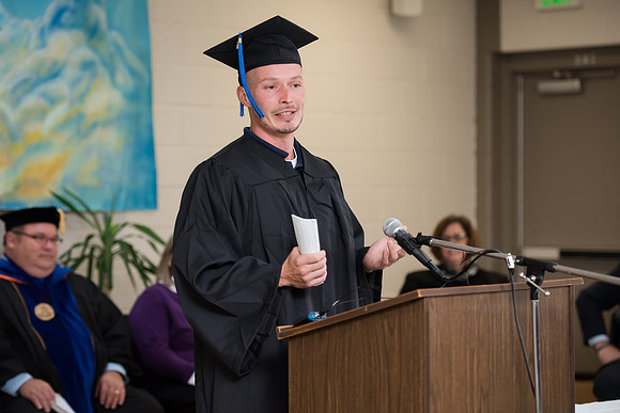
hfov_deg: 18.6
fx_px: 1895
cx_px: 310
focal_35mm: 110
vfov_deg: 12.5
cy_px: 206
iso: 1600
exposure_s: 1/200
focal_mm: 110
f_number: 3.5
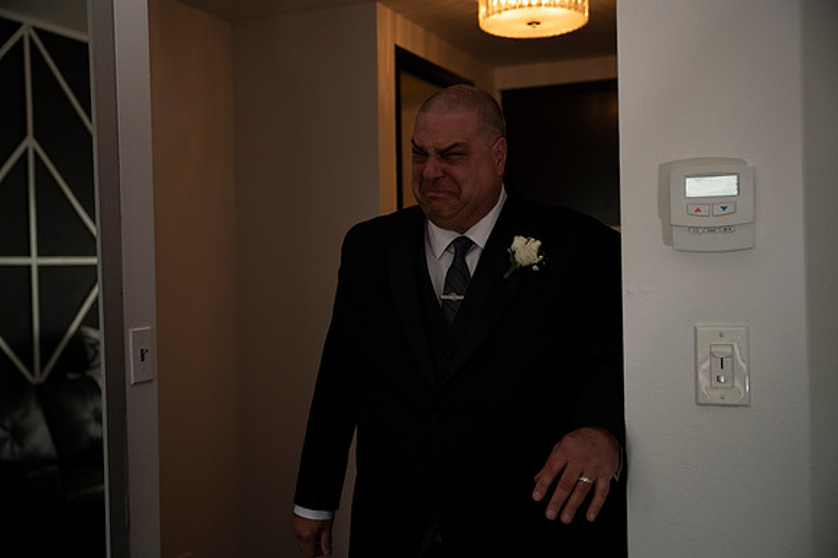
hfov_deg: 46.4
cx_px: 419
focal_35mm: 42
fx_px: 977
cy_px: 279
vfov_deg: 31.9
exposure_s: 1/1600
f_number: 2.8
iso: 1600
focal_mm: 42
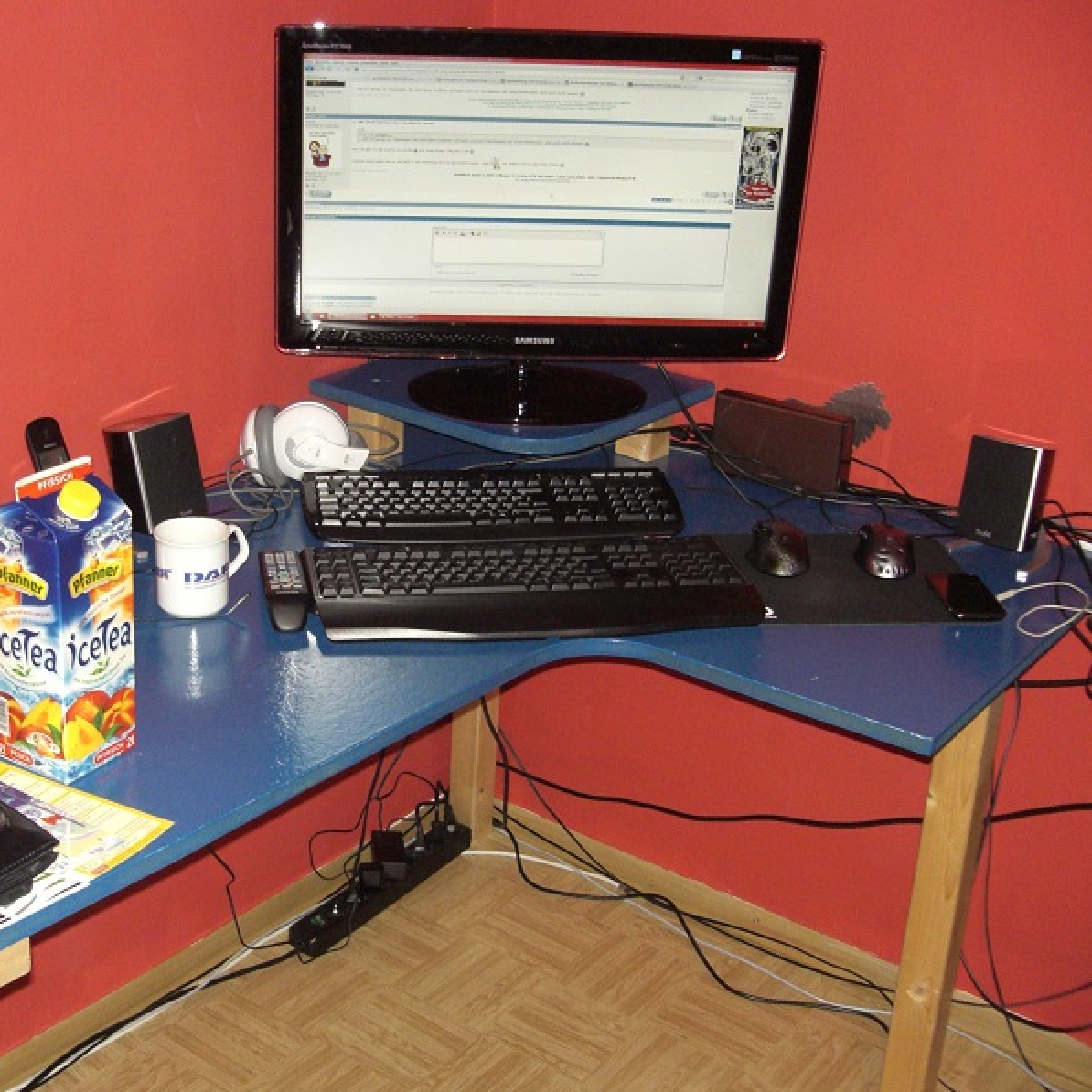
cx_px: 408
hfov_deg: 37.3
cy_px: 547
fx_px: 1606
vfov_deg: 37.6
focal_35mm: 45
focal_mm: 6.3
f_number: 3.1
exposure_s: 1/60
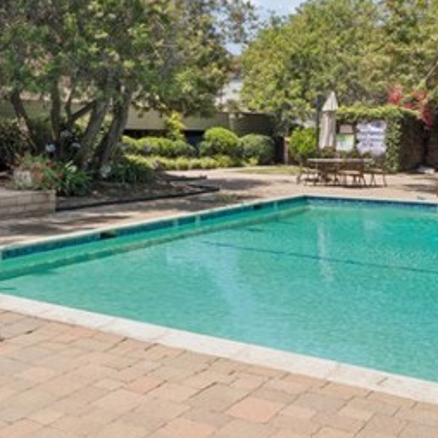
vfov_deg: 34.7
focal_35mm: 48
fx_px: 687
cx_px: 90
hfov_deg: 34.3
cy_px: 121
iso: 100
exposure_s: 1/100
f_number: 13
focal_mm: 14
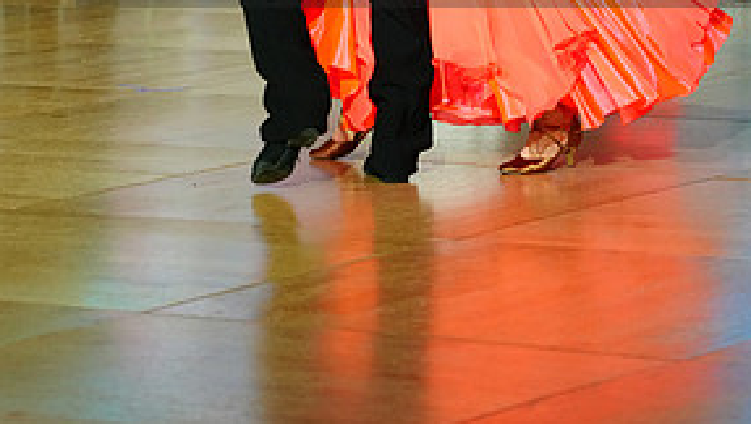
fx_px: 4425
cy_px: -79
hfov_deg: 9.7
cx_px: 438
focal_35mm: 222
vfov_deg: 5.5
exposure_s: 1/400
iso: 2000
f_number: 4
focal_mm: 105
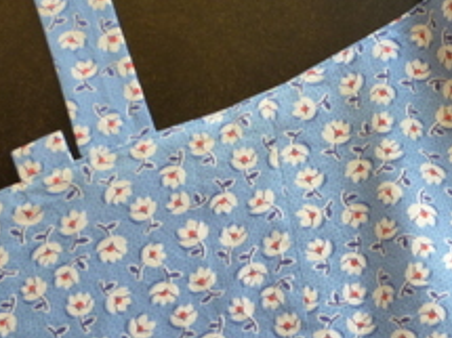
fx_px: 1057
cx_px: 517
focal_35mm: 81
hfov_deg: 22.5
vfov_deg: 18.1
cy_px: 223
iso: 125
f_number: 3.3
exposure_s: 1/80
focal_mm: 5.2
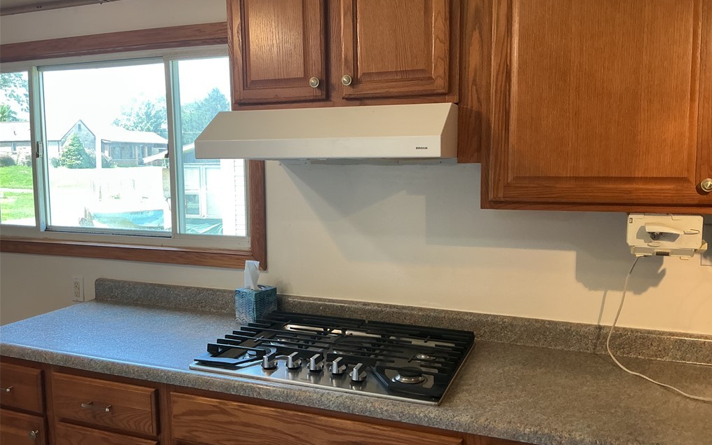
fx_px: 602
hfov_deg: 61.2
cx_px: 358
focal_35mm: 31
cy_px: 217
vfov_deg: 40.6
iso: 50
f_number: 1.8
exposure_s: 1/60
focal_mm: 3
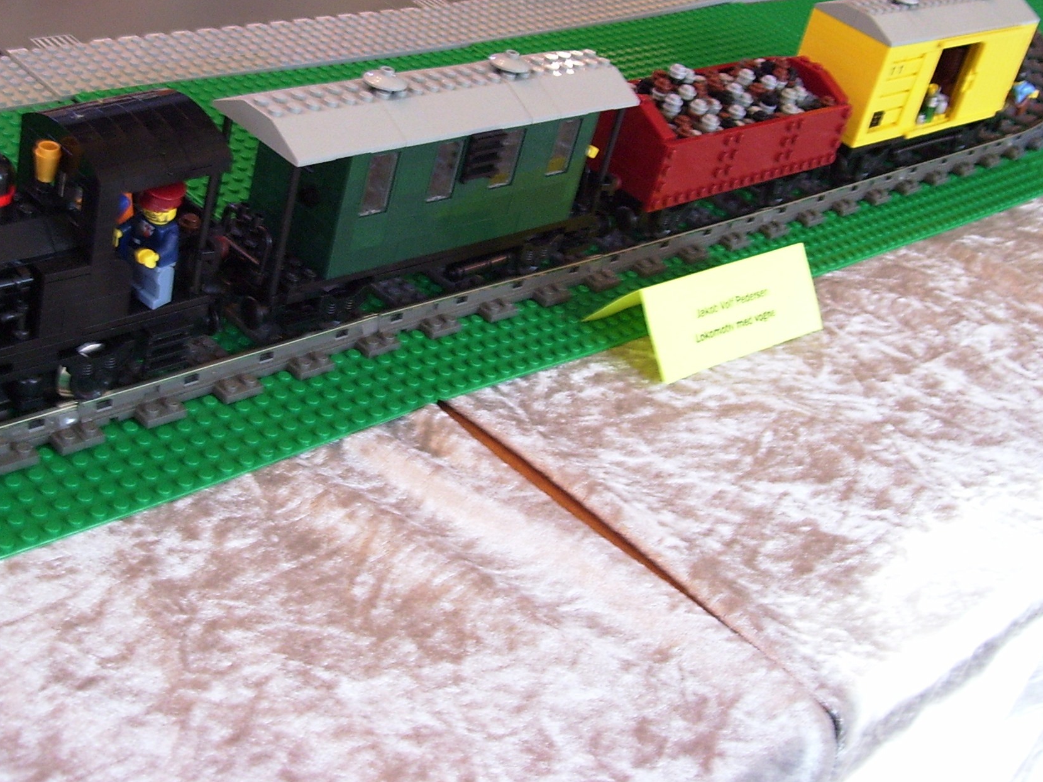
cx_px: 384
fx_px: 1506
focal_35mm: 50
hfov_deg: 37.9
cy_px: 301
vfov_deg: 29.0
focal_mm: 6
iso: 160
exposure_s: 1/10
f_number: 2.7
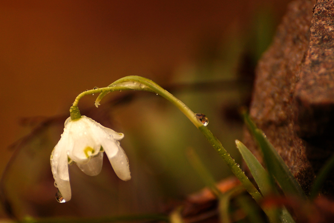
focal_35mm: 601
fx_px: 5579
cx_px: 131
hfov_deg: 3.4
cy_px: 148
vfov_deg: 2.3
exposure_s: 1/320
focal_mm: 300
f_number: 5.6
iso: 200
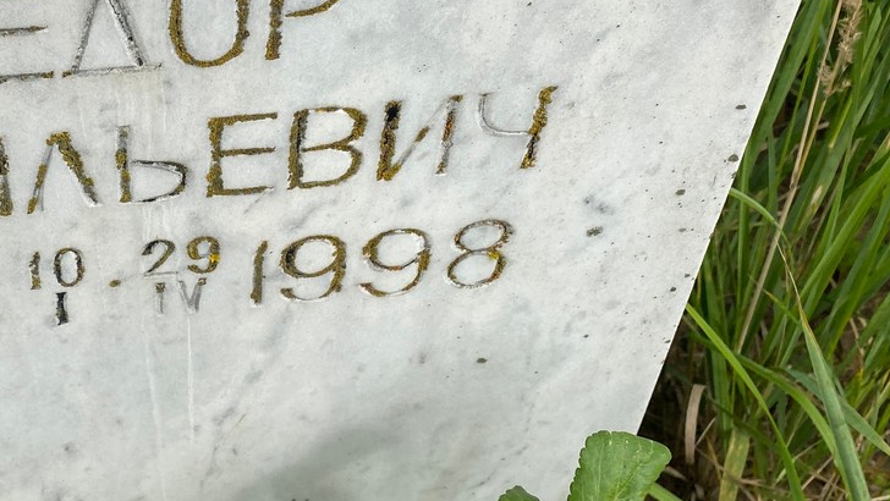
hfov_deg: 36.0
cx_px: 176
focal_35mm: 56
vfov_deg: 21.4
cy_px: 202
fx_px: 1322
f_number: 1.8
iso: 32
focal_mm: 4.25
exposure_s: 1/2358
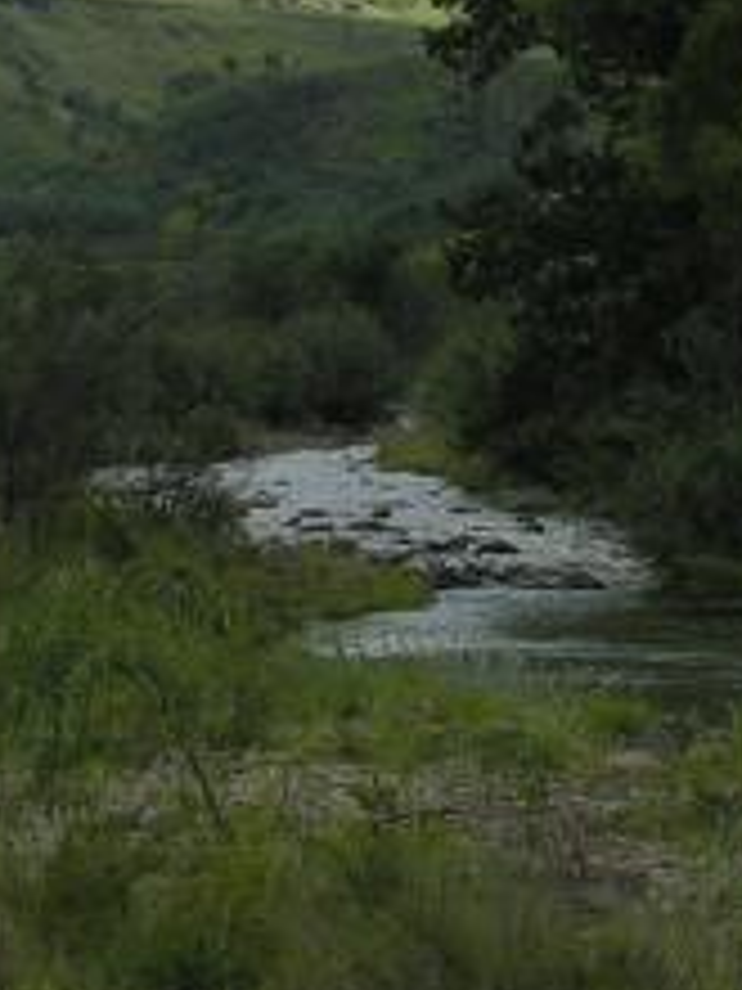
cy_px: 302
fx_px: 4659
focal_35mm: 163
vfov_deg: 12.1
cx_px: 229
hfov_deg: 9.1
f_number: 6.3
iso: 50
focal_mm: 8.9
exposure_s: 1/195
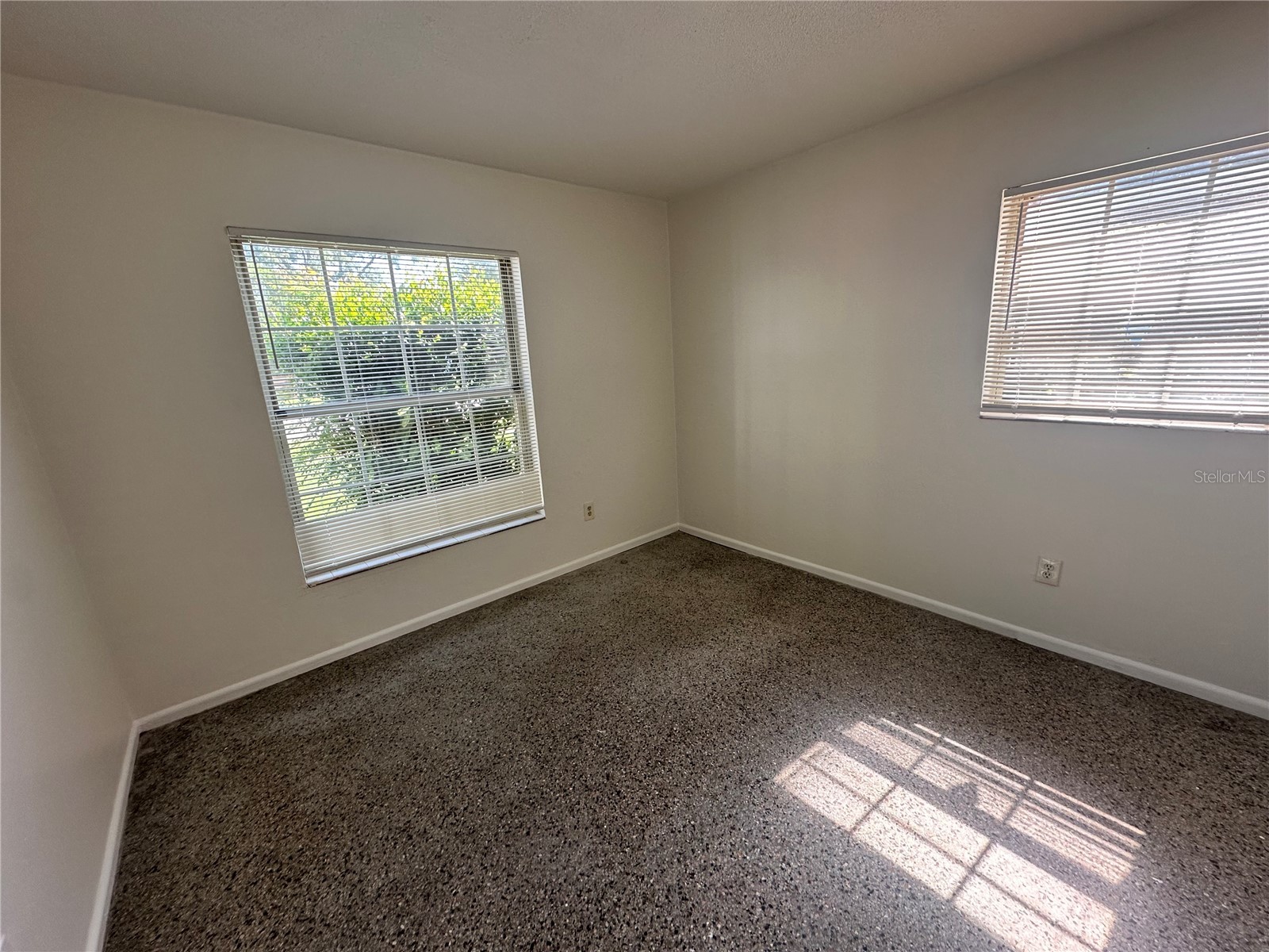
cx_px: 634
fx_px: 513
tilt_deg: -13.7
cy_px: 476
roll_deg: +3.6
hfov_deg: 102.1
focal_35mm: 14
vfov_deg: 85.7
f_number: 2.2
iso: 80
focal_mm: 2.22
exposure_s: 1/99
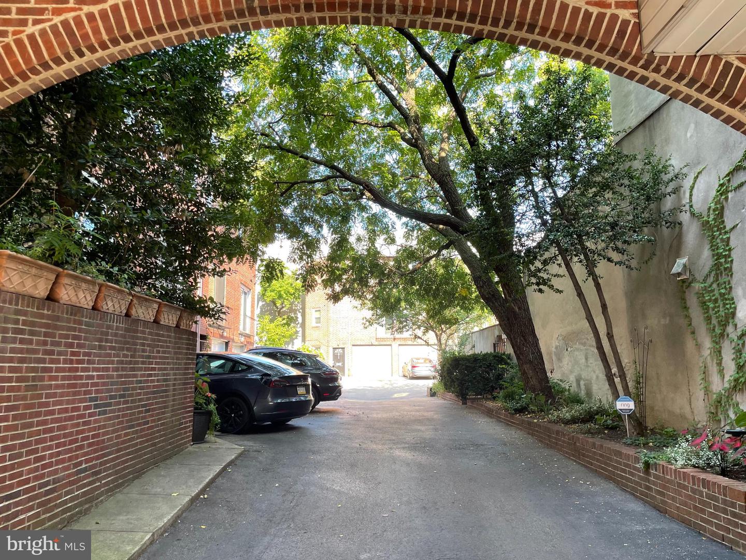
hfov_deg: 67.3
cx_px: 373
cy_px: 280
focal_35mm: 26
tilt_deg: +8.7
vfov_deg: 53.1
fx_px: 560
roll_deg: +0.4
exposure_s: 1/121
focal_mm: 4.2
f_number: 1.6
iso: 40
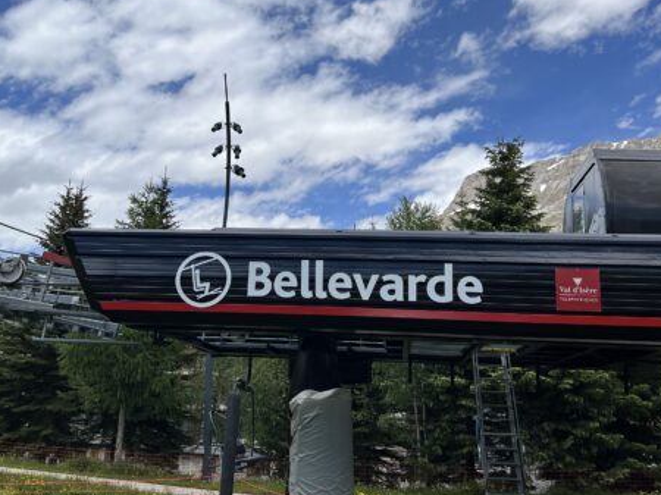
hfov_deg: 50.1
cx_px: 303
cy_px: 219
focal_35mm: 37
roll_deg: -2.1
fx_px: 706
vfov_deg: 38.6
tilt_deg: +17.0
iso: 50
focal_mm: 5.7
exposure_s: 1/6993
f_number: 1.5
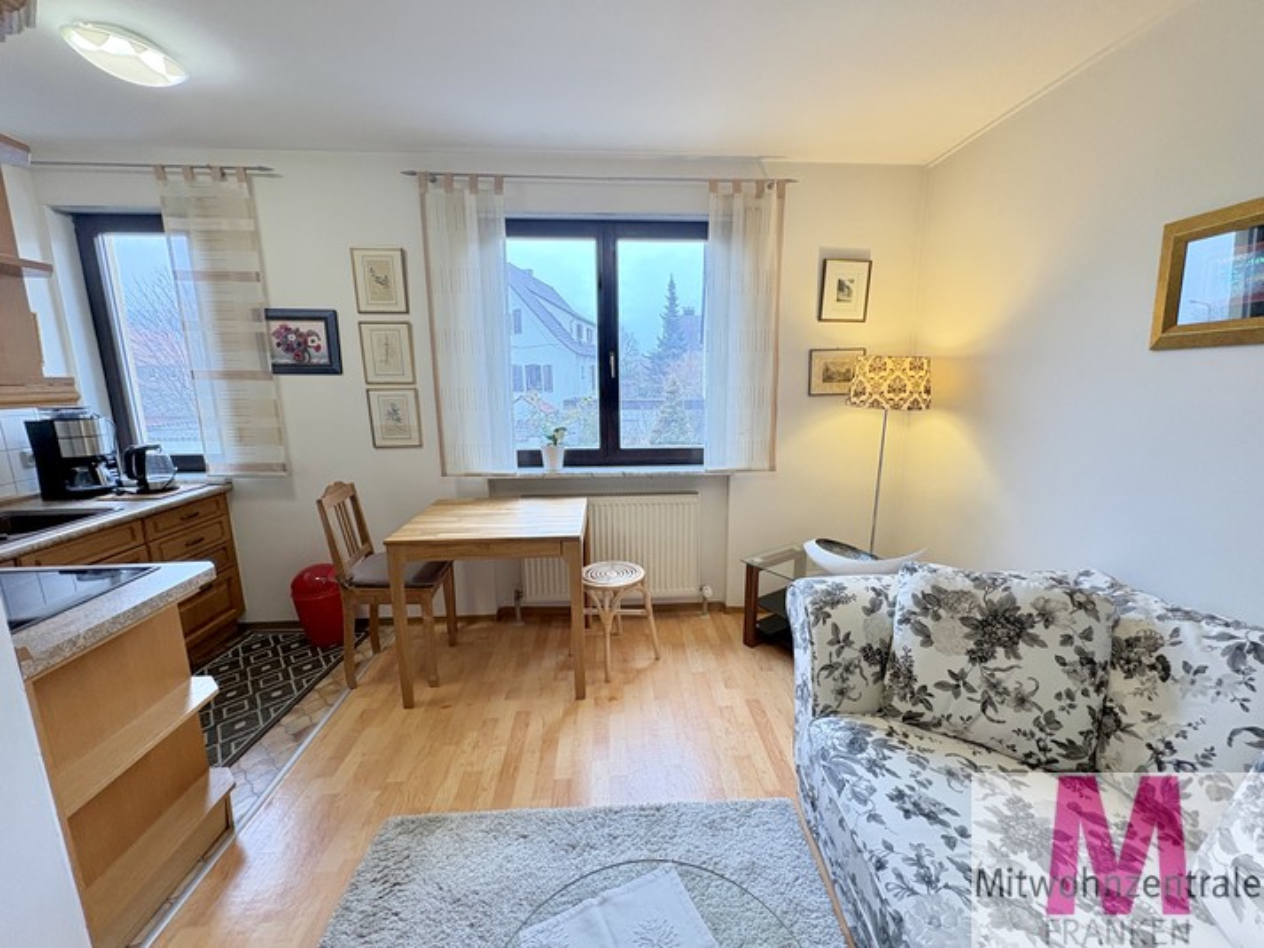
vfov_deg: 85.7
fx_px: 511
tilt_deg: -9.9
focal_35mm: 14
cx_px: 632
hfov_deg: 102.1
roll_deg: +1.0
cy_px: 474
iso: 400
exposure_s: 1/100
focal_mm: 2.22
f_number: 2.2
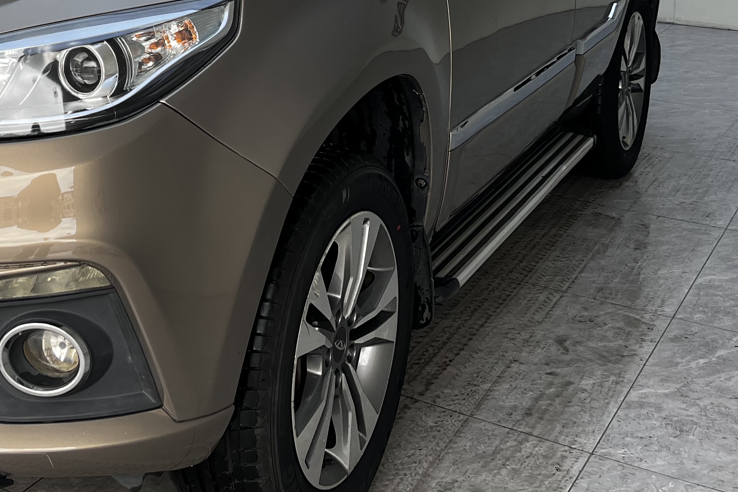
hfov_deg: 32.2
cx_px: 65
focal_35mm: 59
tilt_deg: -7.6
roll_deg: -0.2
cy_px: -54
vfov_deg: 21.7
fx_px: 1209
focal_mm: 5.1
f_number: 1.6
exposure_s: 1/202
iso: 40
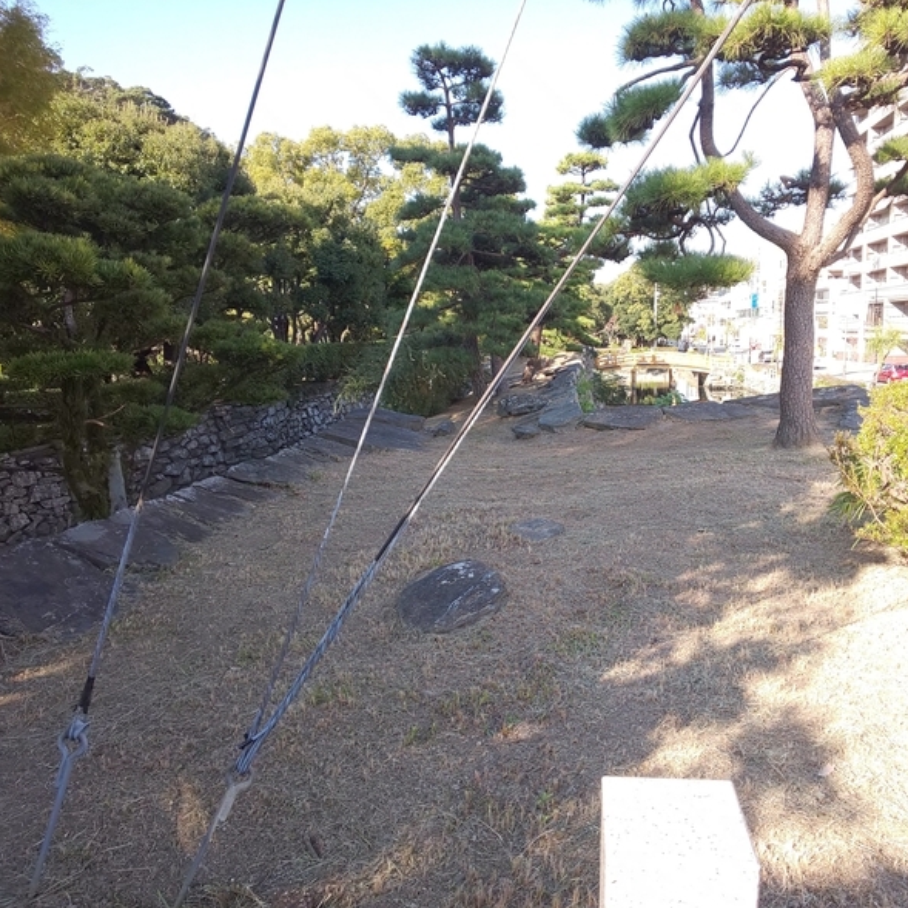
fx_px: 712
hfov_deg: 64.5
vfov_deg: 65.0
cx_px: 540
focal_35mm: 24
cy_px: 458
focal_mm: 3.45
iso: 28
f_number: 1.94
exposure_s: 1/193
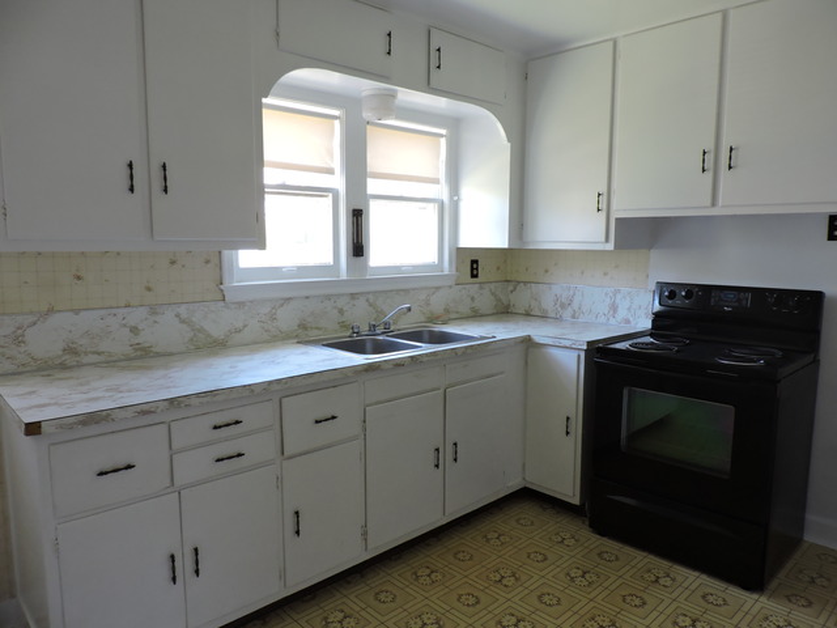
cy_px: 314
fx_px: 580
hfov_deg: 71.6
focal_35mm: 24
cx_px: 418
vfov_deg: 56.8
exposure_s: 1/30
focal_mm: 4.3
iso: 250
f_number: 3
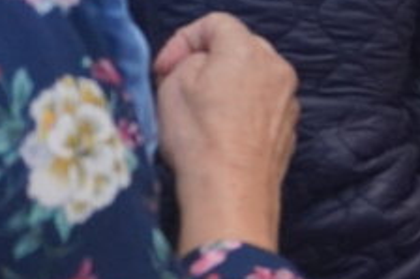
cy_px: -141
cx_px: 1178
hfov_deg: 11.0
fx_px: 1597
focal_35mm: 137
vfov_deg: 9.7
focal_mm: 16
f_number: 4
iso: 800
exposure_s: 1/160
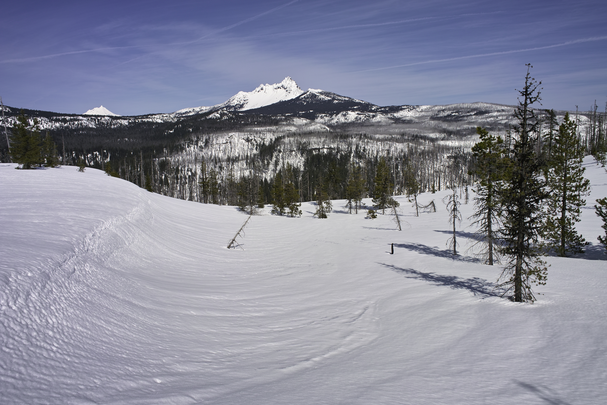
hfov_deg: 65.5
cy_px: 202
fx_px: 472
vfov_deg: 46.4
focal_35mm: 28
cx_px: 304
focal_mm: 16.6
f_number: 10
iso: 100
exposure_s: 1/320
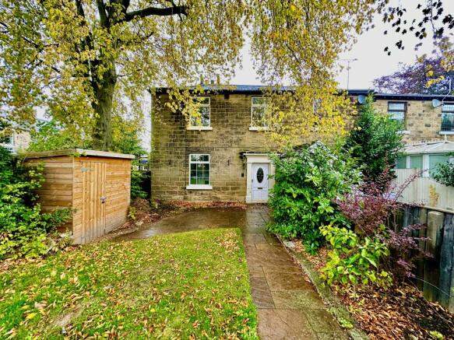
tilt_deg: -1.2
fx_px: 184
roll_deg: -1.0
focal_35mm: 14
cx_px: 227
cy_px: 170
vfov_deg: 85.7
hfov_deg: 102.1
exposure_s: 1/99
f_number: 2.2
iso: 125
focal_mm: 2.22
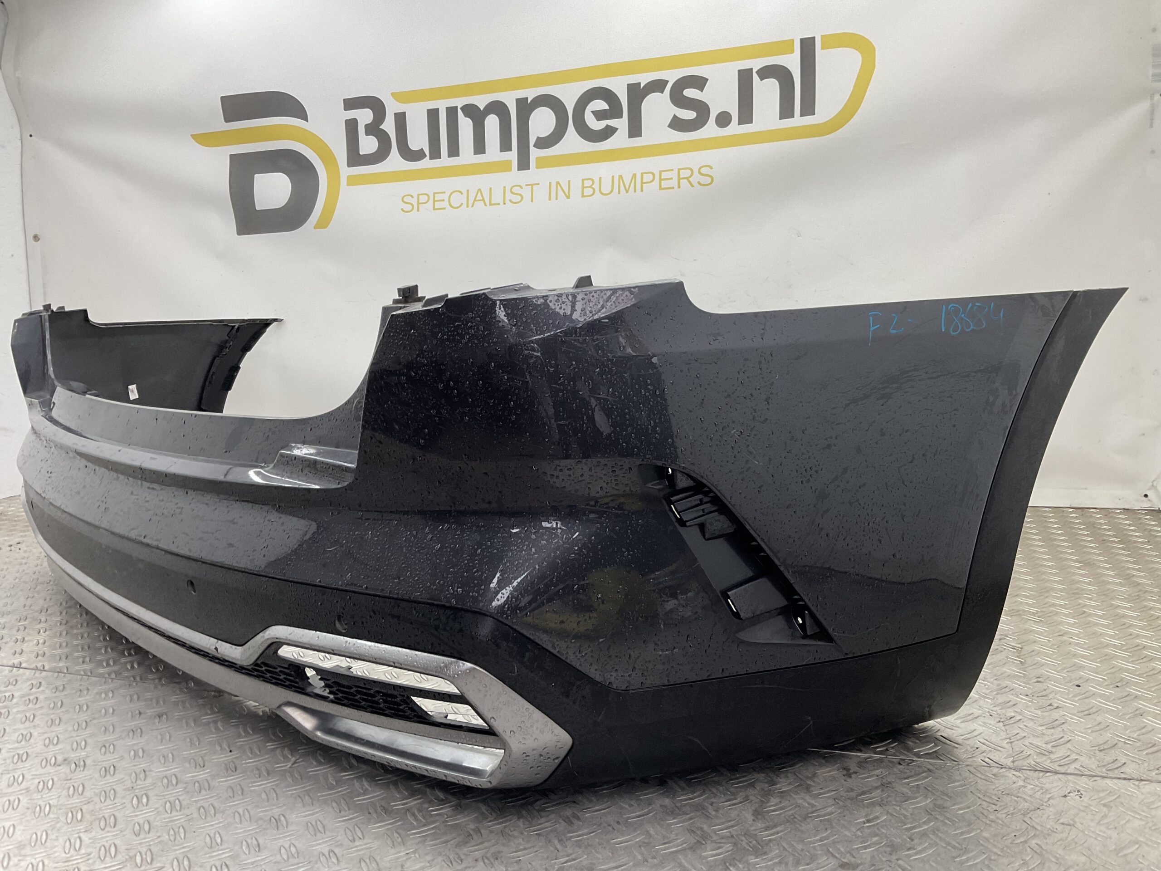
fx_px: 973
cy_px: 436
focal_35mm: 29
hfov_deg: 61.7
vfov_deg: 48.2
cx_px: 580
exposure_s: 1/120
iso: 40
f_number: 1.8
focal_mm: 3
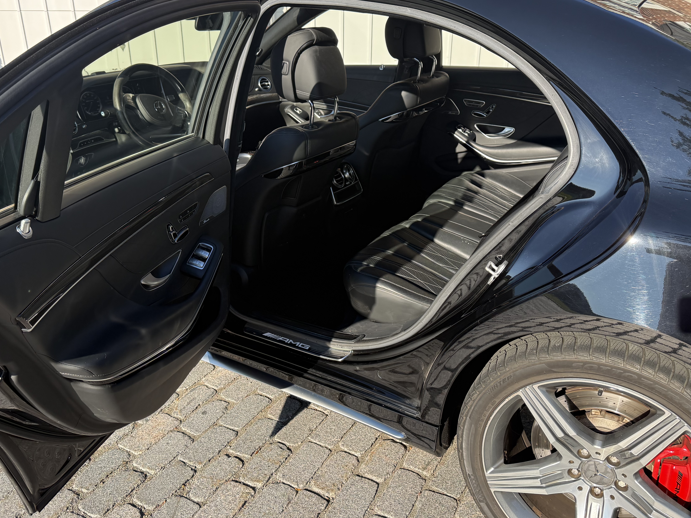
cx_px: 328
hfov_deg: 58.3
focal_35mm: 31
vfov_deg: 45.4
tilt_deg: -23.9
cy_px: 260
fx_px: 619
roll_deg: -0.3
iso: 100
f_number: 1.78
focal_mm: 6.76
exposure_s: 1/1522
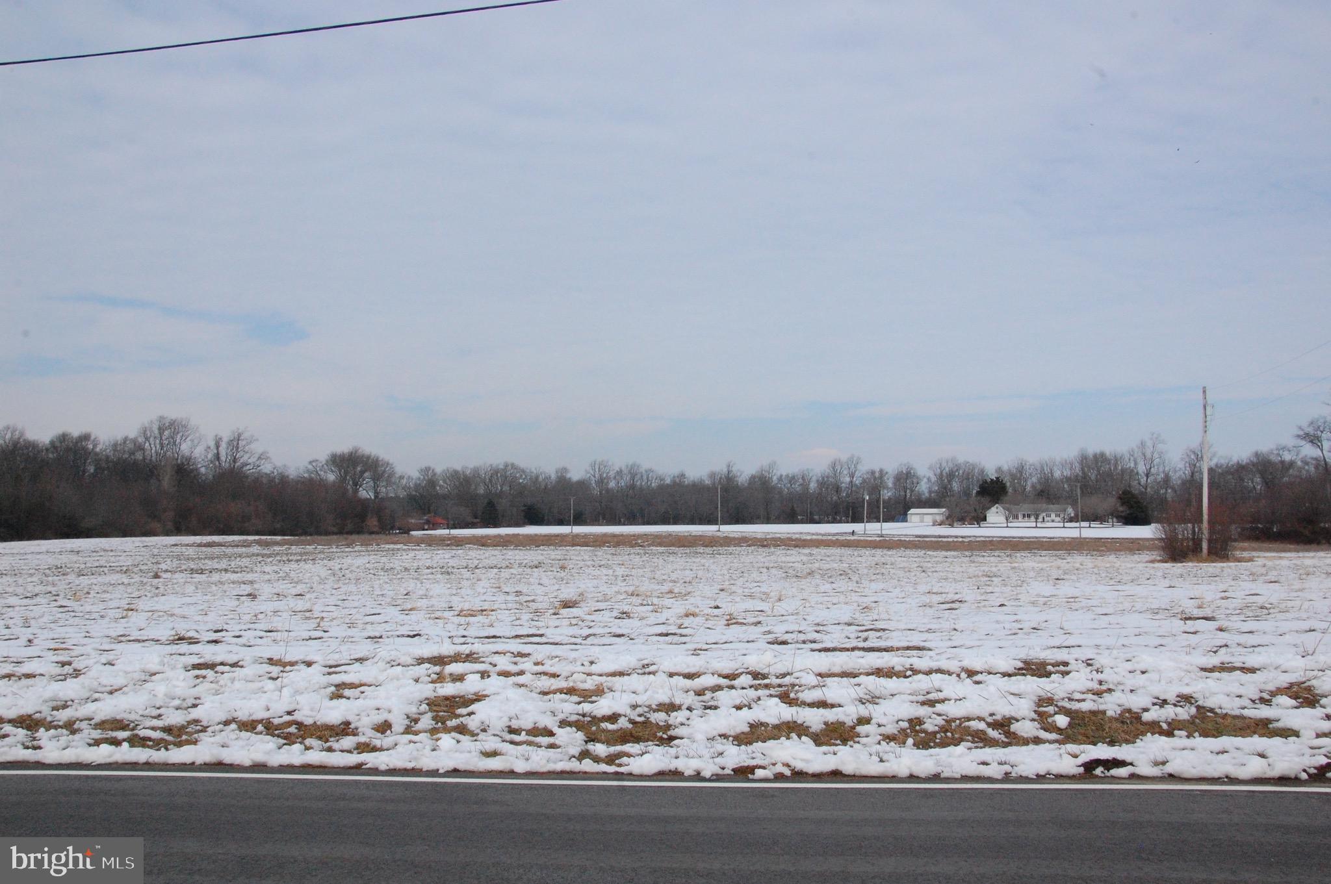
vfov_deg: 41.6
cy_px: 442
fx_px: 1163
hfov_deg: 59.5
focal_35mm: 32
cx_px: 666
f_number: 20
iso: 1600
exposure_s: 1/1600
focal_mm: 21
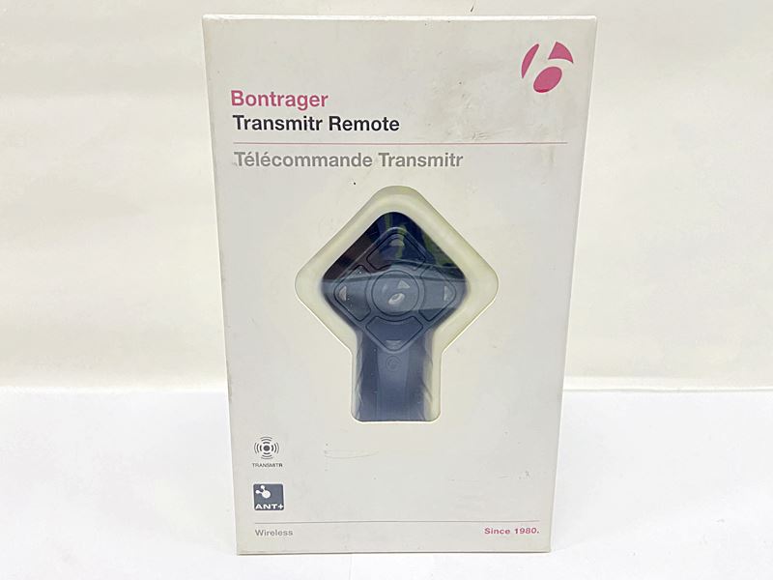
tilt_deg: -12.9
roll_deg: -0.7
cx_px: 386
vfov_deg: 53.1
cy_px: 290
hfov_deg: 67.3
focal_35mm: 26
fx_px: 581
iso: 250
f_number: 1.8
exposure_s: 1/50
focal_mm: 4.25
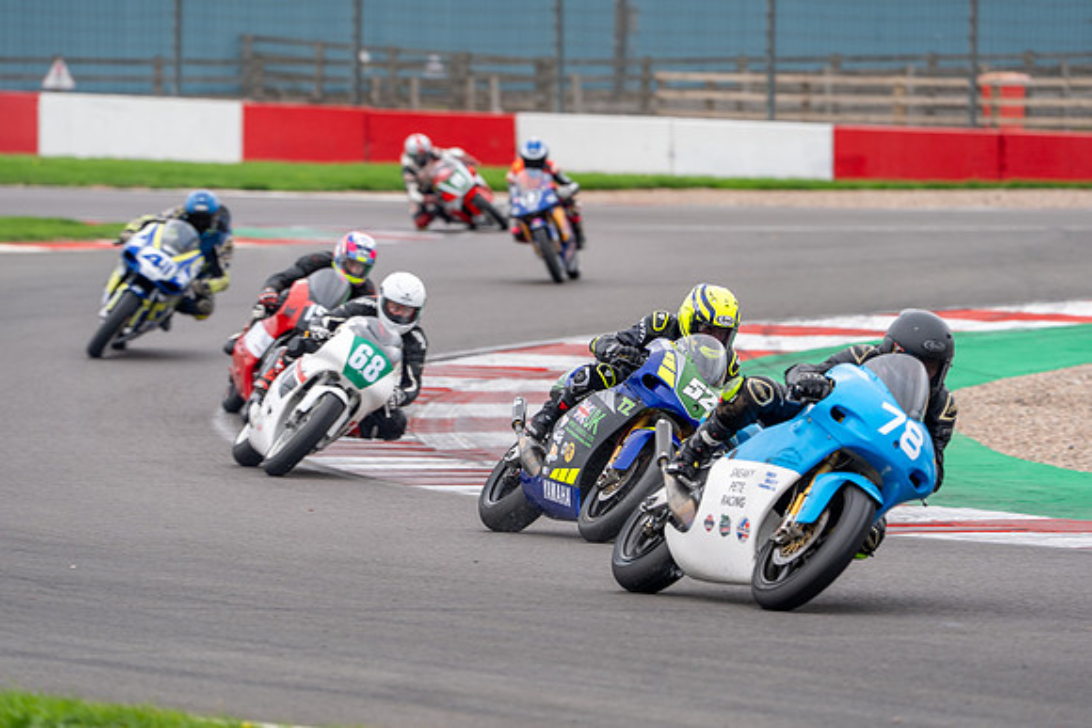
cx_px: 514
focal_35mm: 287
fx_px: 8707
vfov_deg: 4.8
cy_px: 343
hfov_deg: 7.2
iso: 200
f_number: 4.5
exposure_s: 1/500
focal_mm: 271
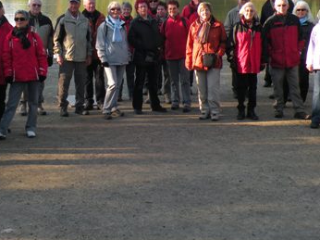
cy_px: 50
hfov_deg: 24.1
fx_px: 748
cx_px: 117
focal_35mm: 81
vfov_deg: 18.0
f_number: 4
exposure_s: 1/138
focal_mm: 7.4
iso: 64
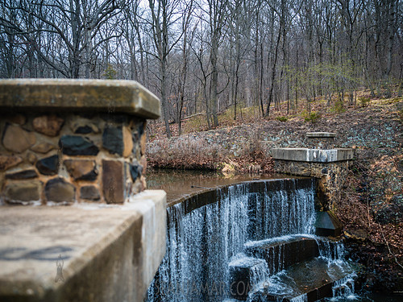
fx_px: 454
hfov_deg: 47.8
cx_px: 214
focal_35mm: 39
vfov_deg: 36.8
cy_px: 151
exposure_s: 1/320
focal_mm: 35
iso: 80
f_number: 2.5
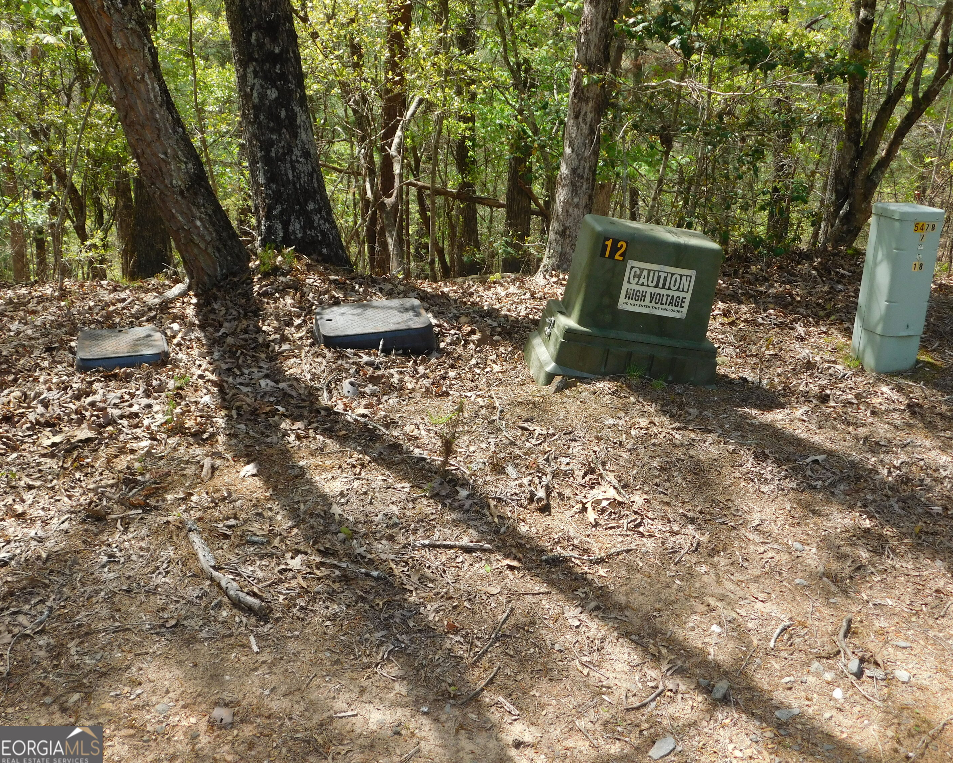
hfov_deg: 47.9
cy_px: 378
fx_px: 1072
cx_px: 502
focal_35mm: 38
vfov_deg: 39.2
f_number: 3.5
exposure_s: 1/400
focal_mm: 6.3
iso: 125
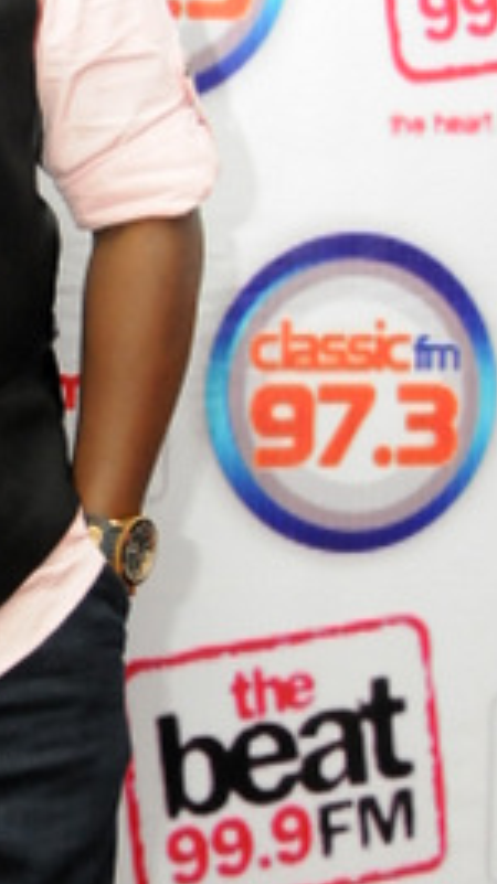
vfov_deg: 22.7
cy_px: 513
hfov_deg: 12.4
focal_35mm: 94
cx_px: -199
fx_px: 2204
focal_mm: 20
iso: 1600
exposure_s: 1/125
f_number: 3.5
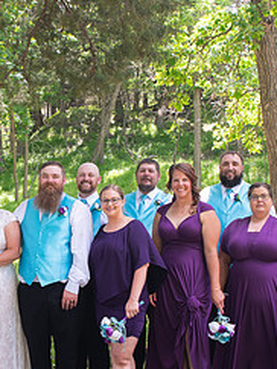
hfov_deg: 25.3
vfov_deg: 33.7
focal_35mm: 57
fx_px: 607
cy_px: 214
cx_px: 55
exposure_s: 1/125
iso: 250
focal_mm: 24
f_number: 5
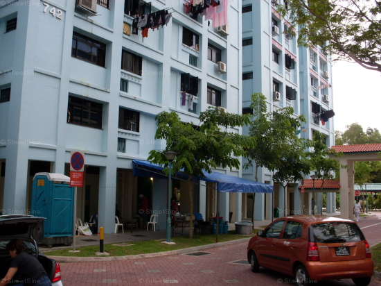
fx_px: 418
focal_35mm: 38
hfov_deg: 49.0
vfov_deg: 37.7
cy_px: 143
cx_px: 190
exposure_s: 1/60
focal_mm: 6.3
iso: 80
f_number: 8.4
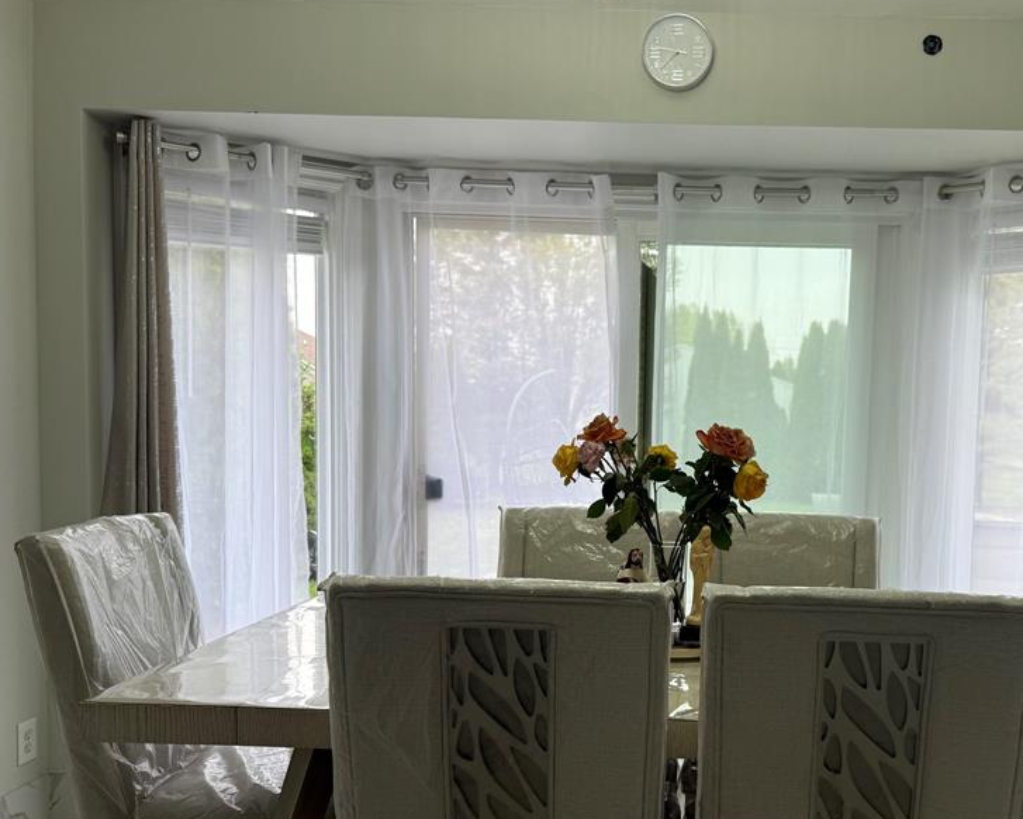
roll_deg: -2.0
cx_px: 687
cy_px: 497
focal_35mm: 33
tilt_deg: -4.1
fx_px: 999
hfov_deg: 53.1
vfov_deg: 44.3
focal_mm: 6.76
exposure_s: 1/416
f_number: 1.78
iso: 80
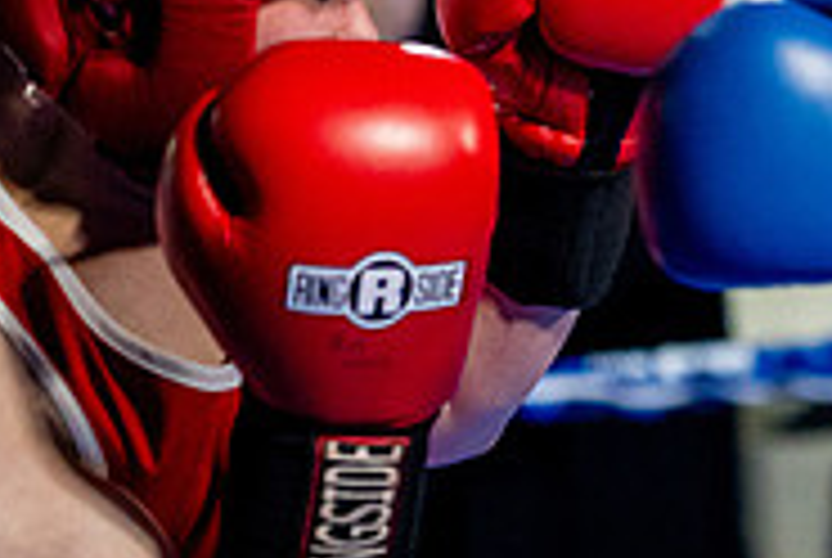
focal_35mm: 259
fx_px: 5995
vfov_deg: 5.3
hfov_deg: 7.7
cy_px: 364
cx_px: 1578
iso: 4000
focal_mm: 66
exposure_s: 1/1000
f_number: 2
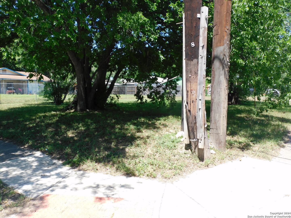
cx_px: 146
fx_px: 235
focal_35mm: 28
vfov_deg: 49.7
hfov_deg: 63.4
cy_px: 109
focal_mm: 5
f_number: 3.5
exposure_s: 1/500
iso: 125
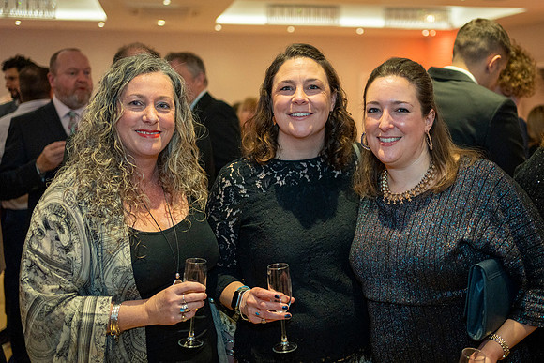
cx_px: 320
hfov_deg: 44.8
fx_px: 657
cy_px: 158
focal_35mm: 43
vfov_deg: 30.9
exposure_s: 1/80
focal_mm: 35
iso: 1250
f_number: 1.8
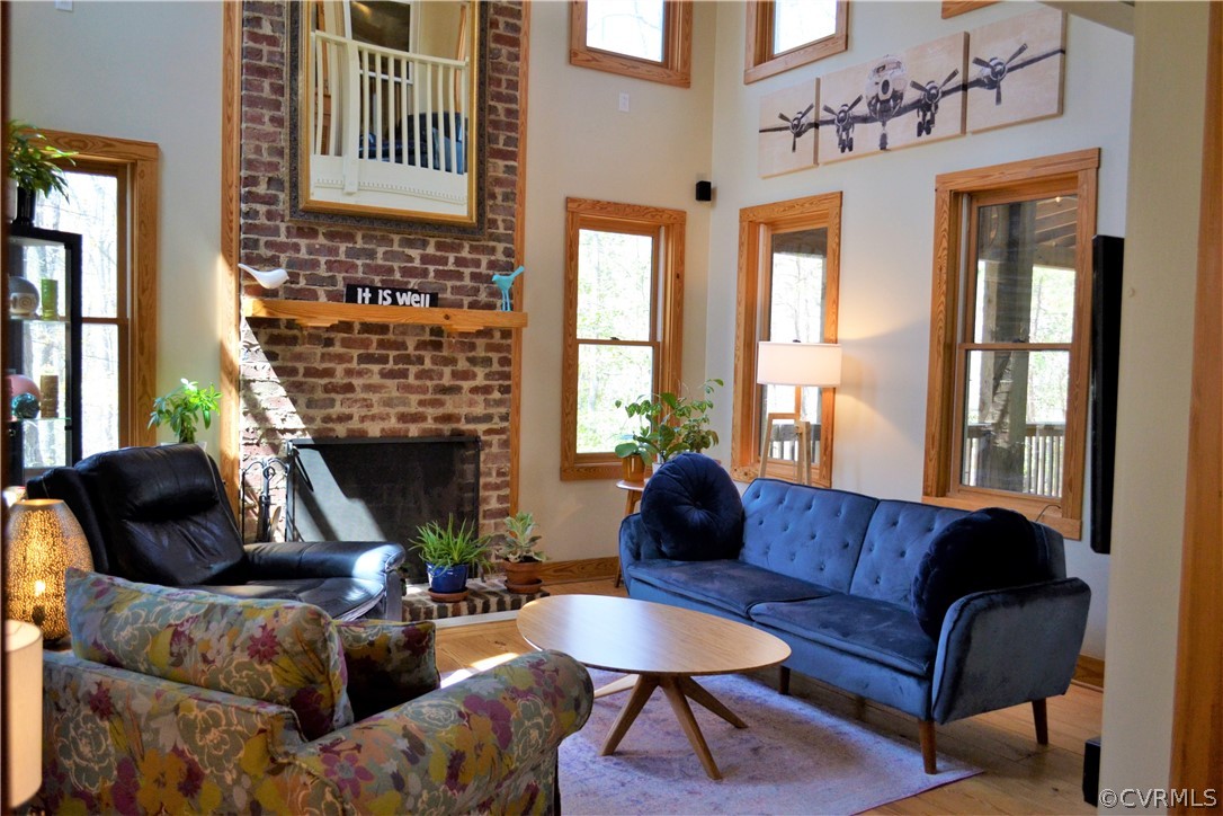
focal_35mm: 30
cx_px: 612
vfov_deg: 43.6
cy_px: 408
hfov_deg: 61.9
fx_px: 1019
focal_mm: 20
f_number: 3.8
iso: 800
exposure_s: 1/200
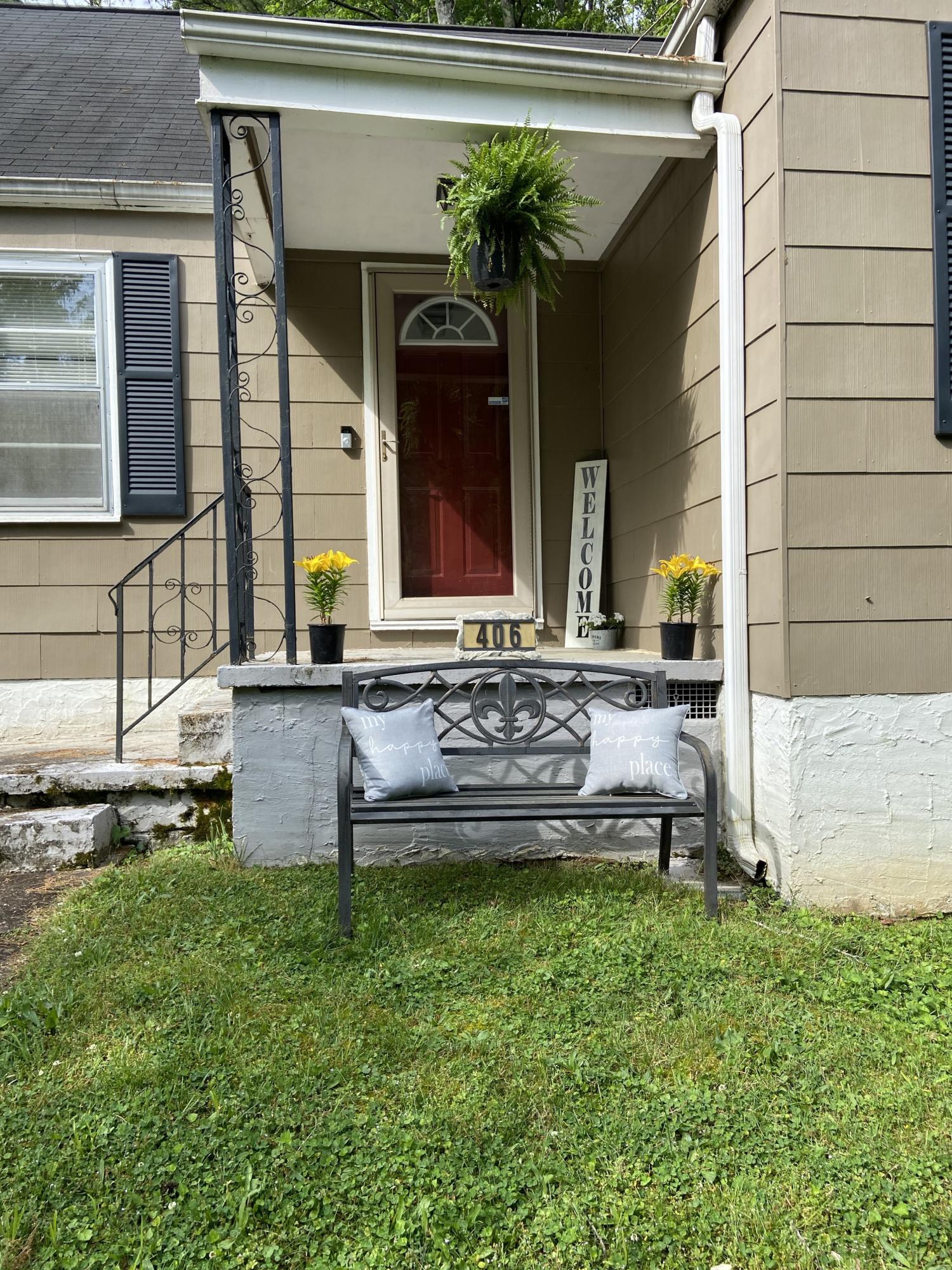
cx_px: 476
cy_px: 635
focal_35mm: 26
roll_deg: +1.6
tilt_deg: +0.6
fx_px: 953
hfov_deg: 53.1
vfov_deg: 67.3
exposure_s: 1/782
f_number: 1.8
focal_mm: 4.25
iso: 32
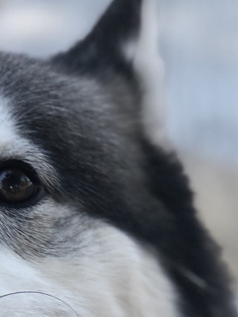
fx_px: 1623
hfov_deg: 8.4
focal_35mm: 177
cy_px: 414
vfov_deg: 10.9
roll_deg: +1.7
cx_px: 21
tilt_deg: -28.2
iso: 25
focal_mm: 6.6
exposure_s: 1/120
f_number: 2.8
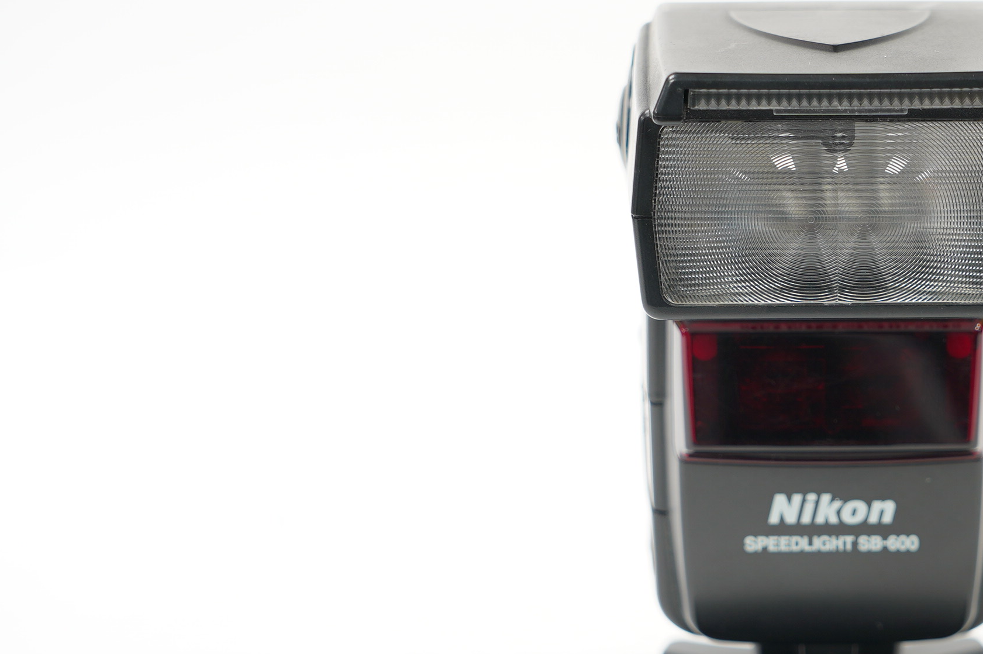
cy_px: 332
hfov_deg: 19.7
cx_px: 841
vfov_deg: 13.4
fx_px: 2783
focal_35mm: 102
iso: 200
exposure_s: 1/5
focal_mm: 57
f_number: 6.3
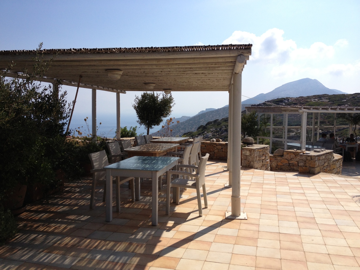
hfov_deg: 52.6
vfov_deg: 40.7
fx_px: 364
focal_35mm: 35
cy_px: 135
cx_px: 180
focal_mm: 4.28
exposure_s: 1/2513
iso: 50
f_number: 2.4
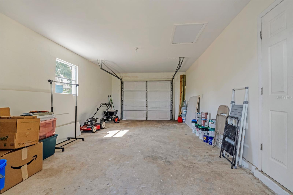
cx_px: 146
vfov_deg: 72.0
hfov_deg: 95.0
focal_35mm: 16
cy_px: 98
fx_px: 134
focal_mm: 11
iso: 250
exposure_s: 1/640
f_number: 9
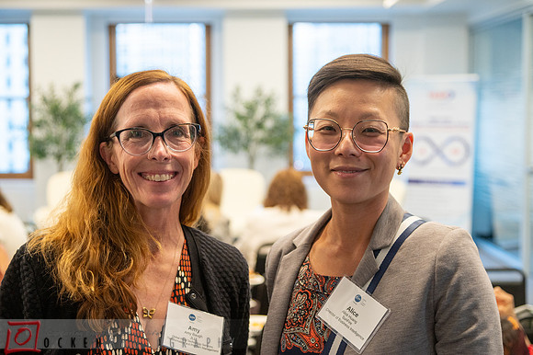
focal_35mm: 67
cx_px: 272
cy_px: 177
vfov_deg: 20.2
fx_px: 997
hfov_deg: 29.9
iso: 1600
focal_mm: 65
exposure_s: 1/160
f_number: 4
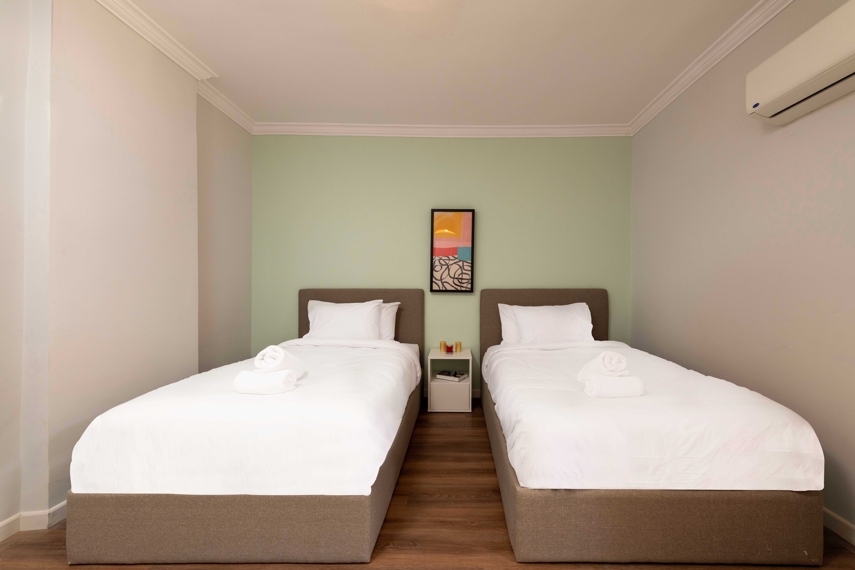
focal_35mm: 14
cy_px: 285
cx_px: 428
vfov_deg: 81.2
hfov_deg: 104.3
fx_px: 332
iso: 250
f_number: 8
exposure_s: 1/30
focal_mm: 14
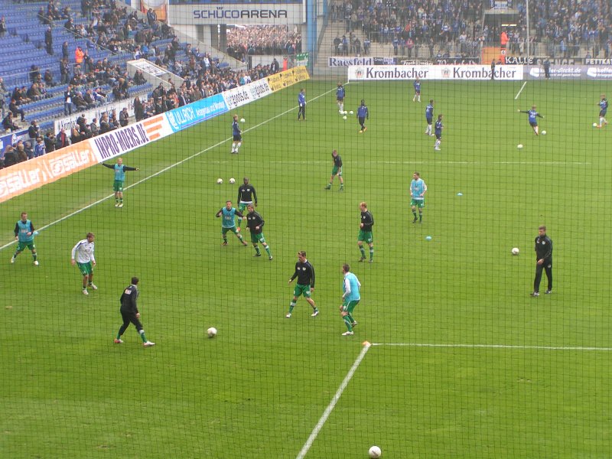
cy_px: 230
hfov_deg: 22.8
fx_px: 1520
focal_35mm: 86
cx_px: 306
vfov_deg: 17.2
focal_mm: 13.2
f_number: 4
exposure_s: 1/125
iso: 50
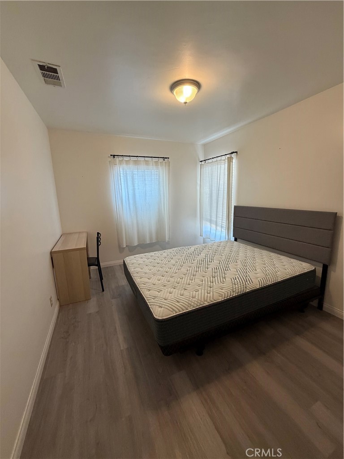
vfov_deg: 102.1
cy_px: 230
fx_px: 186
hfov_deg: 85.7
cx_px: 172
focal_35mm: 14
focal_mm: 2.22
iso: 400
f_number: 2.2
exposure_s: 1/60
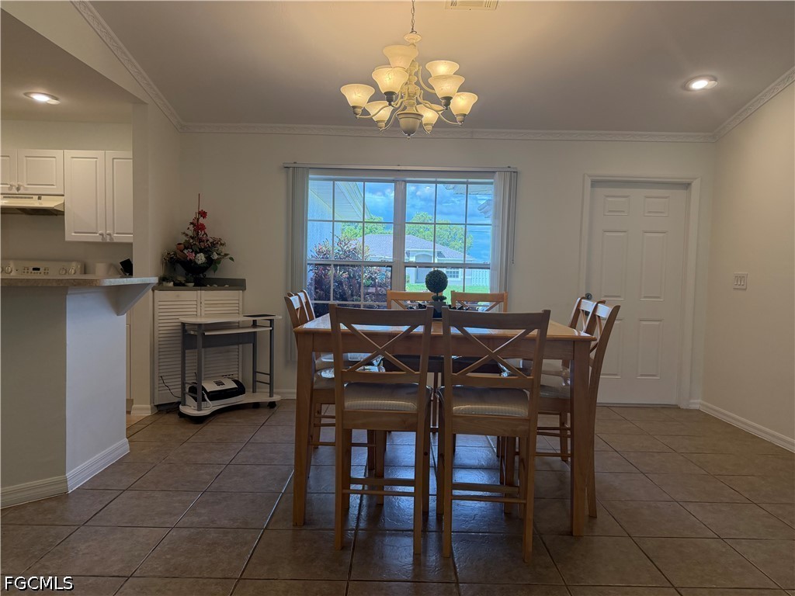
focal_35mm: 24
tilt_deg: -3.2
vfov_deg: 56.8
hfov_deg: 71.6
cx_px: 398
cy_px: 298
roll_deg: -0.8
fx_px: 551
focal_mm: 6.76
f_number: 1.78
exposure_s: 1/232
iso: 200
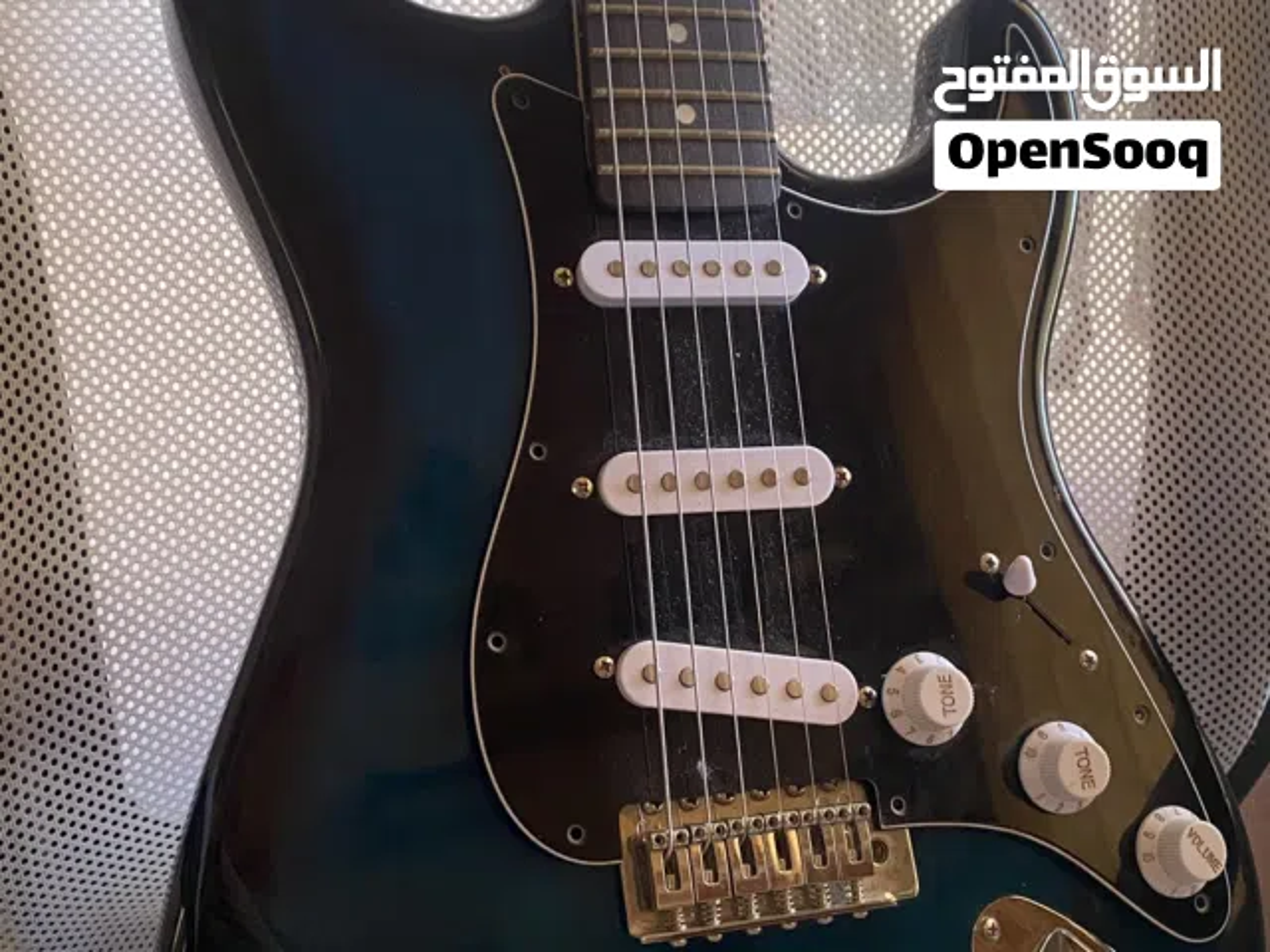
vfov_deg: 53.1
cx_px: 635
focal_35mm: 26
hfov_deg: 67.3
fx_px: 954
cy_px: 476
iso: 320
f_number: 1.8
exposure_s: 1/60
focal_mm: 4.25
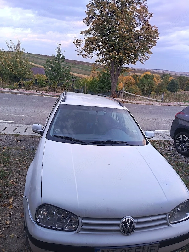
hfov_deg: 56.8
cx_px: 94
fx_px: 175
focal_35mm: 24
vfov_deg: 71.6
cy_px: 126
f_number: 1.75
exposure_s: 1/50
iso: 531
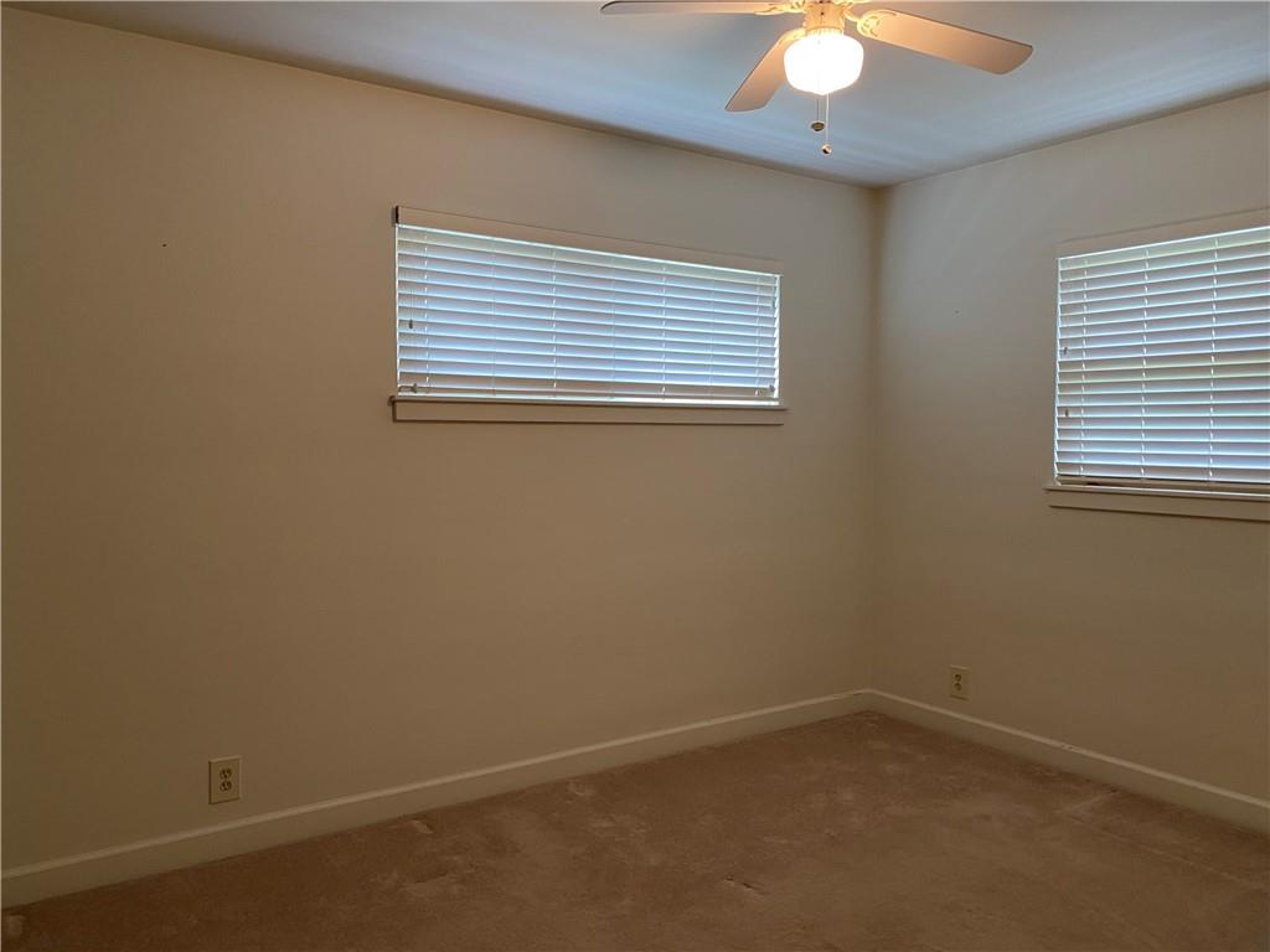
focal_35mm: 26
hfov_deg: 67.3
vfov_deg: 53.1
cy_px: 476
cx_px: 635
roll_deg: -0.8
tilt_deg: -3.2
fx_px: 954
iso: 125
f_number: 1.8
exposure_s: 1/60
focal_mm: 4.25
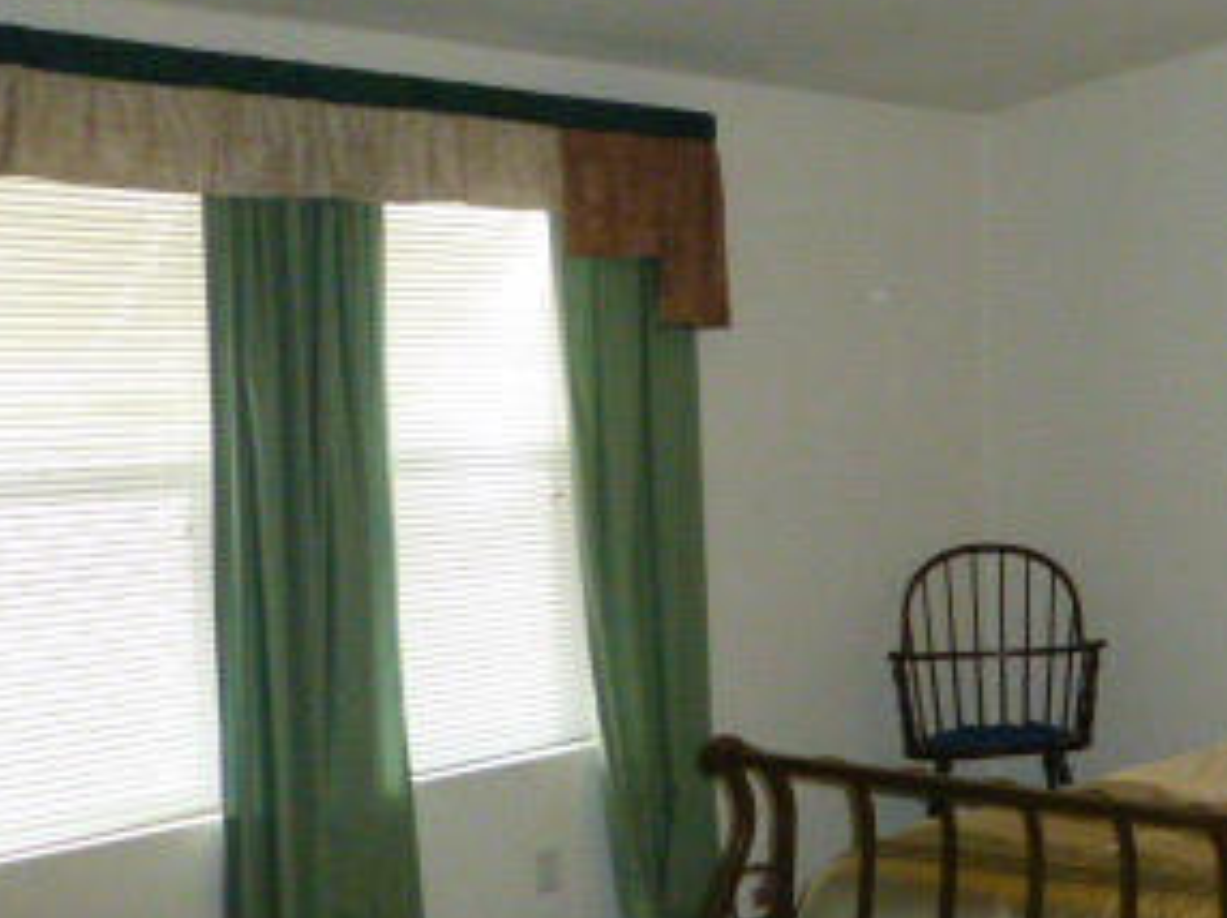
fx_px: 1983
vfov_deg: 26.0
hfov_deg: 31.2
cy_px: 377
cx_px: 1291
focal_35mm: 56
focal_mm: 4.3
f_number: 3.3
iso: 800
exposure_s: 1/60
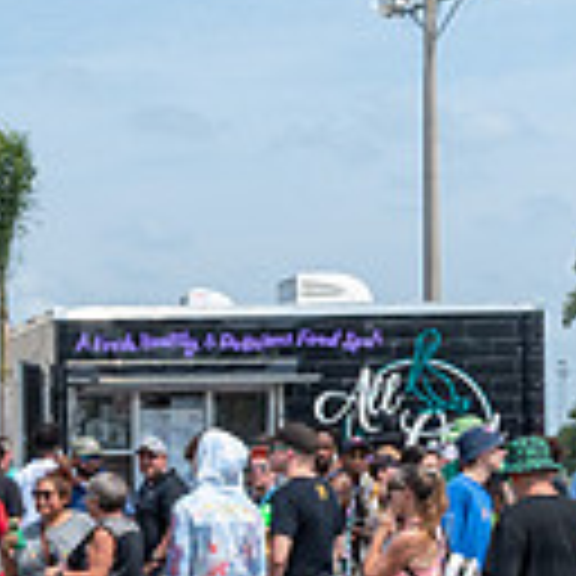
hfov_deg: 13.5
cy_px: 515
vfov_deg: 14.7
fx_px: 2203
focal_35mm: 117
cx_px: -430
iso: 200
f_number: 10
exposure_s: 1/400
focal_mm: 18
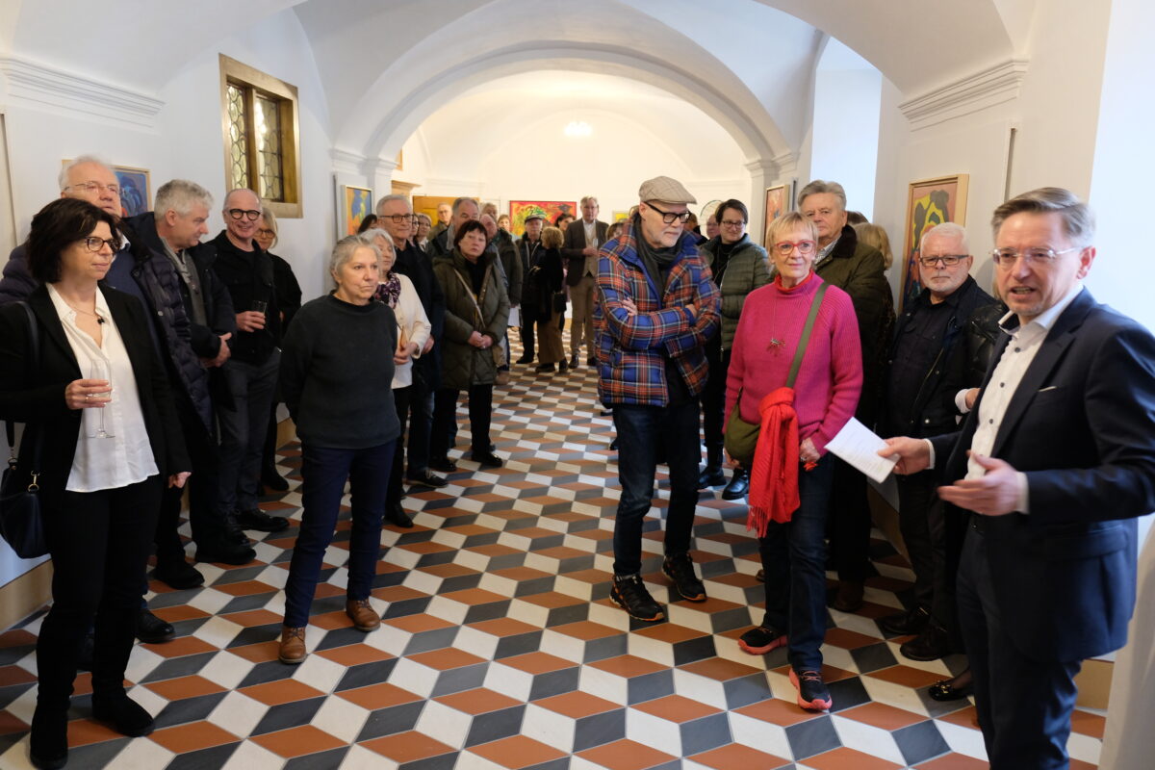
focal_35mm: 27
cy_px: 385
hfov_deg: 67.4
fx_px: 866
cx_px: 578
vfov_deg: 47.9
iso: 1250
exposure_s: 1/30
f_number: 2.8
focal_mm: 18
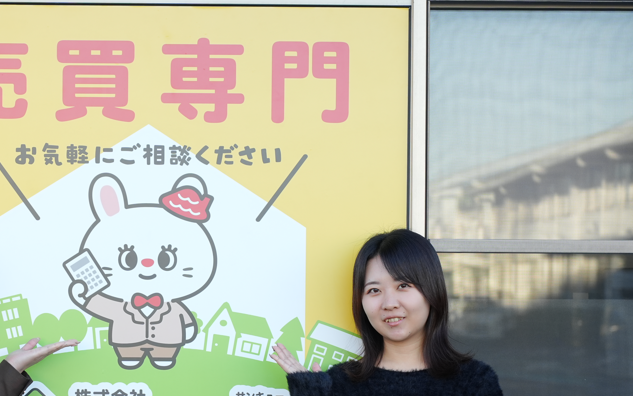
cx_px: 139
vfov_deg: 11.4
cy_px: 337
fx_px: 1967
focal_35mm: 114
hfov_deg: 18.1
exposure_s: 1/400
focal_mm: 59
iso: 640
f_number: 4
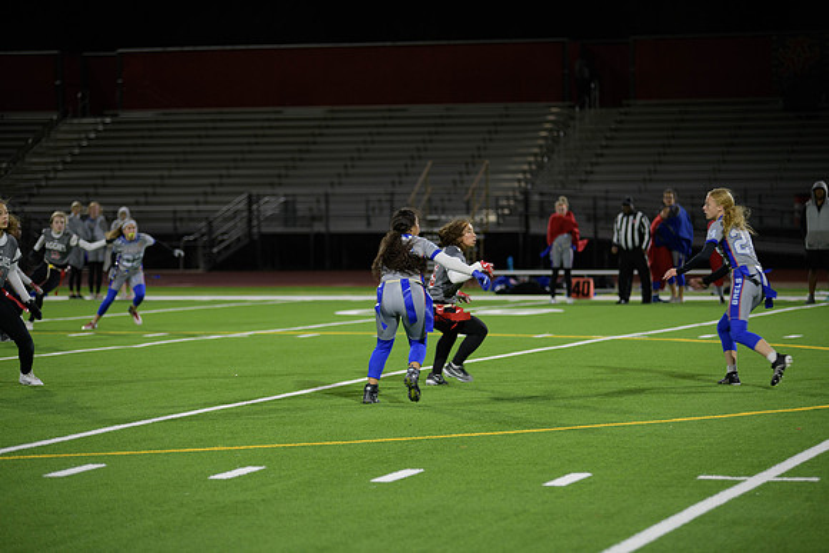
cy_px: 276
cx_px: 414
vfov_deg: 10.6
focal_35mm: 130
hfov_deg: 15.8
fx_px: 2994
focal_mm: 130
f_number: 2.8
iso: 800
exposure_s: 1/200
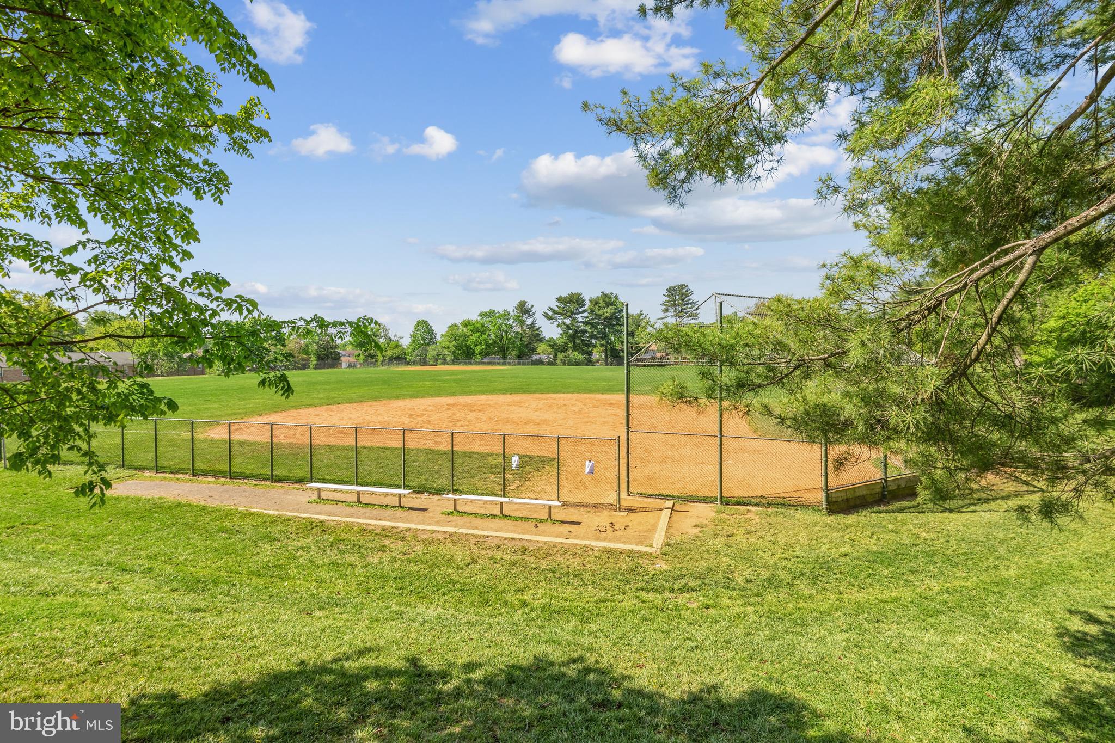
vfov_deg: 73.7
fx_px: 495
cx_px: 558
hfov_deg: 96.7
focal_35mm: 16
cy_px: 372
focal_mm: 16
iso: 400
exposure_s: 1/160
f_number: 8
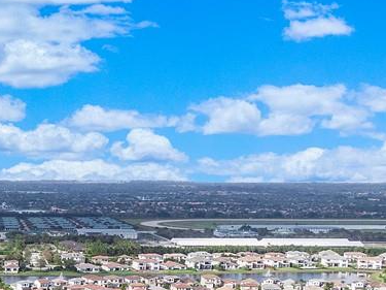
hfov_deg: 26.1
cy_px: 316
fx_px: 791
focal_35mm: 71
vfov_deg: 19.8
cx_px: 10
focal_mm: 4.68
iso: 100
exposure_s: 1/1250
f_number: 2.9
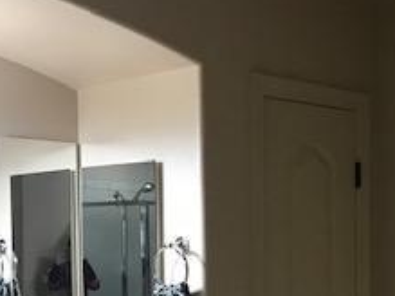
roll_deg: +0.0
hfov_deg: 23.6
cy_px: 307
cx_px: 307
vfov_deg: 17.5
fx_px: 935
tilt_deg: -2.5
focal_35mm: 82
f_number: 1.8
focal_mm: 3.99
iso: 64
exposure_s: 1/15
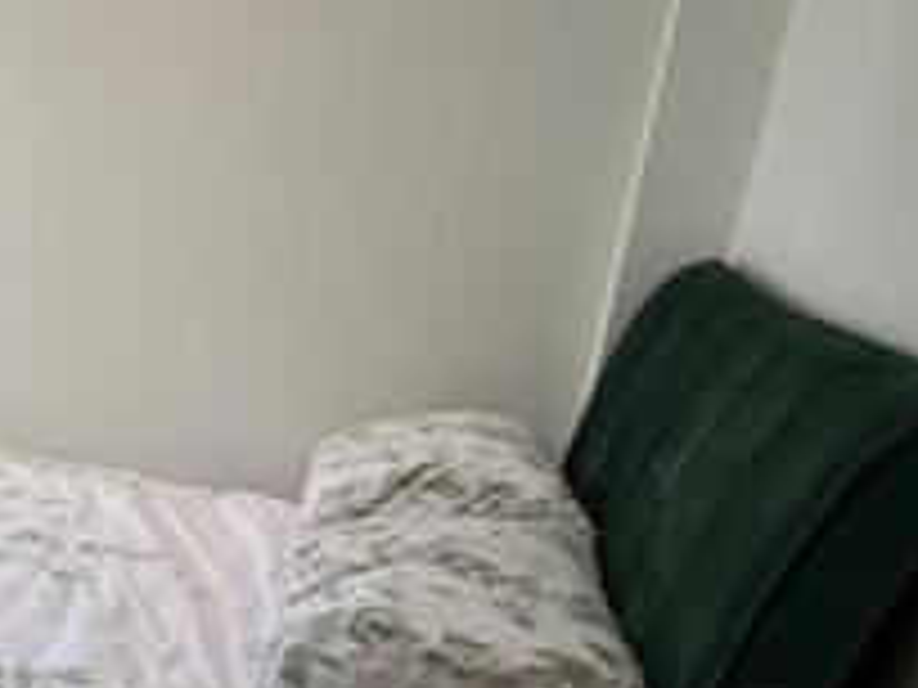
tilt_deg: -15.0
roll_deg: +0.6
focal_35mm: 40
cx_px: -313
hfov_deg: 32.8
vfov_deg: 35.9
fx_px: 1061
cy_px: 402
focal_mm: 2.22
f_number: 2.2
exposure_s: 1/100
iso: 32
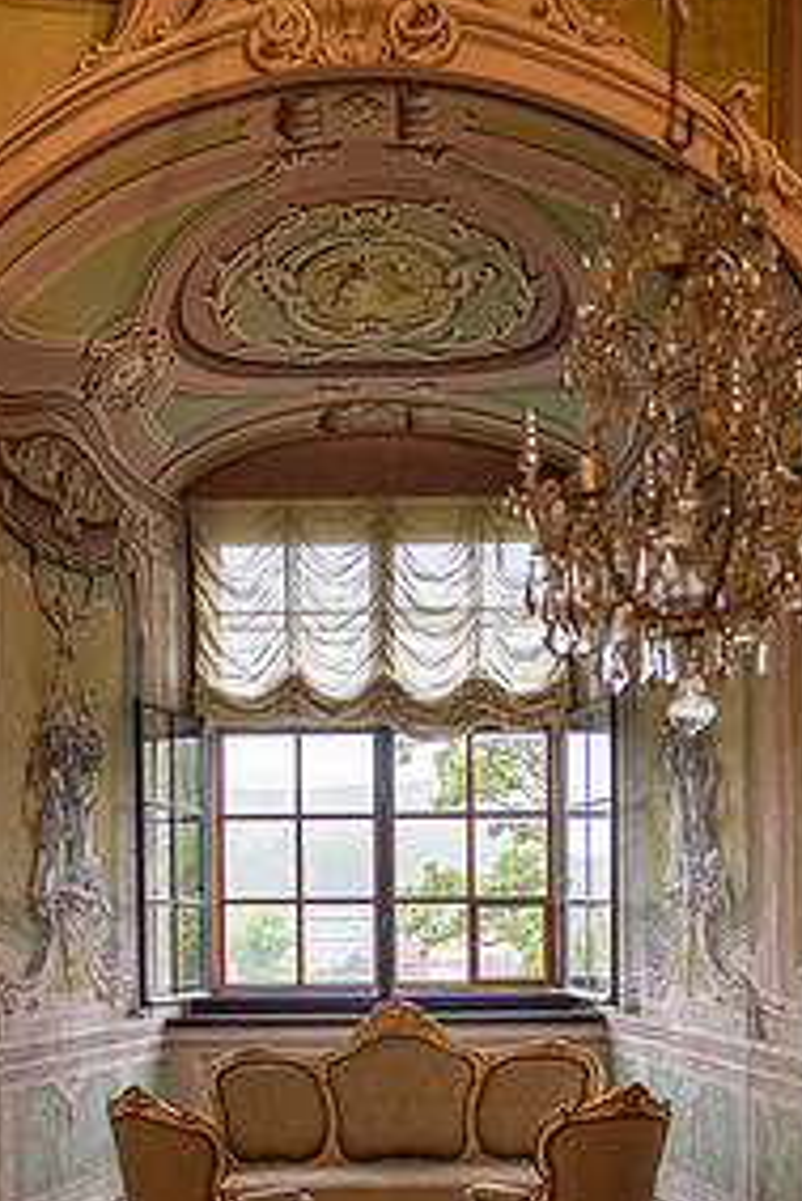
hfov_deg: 25.1
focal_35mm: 54
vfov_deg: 36.1
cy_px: 887
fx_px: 1802
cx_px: 339
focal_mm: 34
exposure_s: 1/80
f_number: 3.5
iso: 360
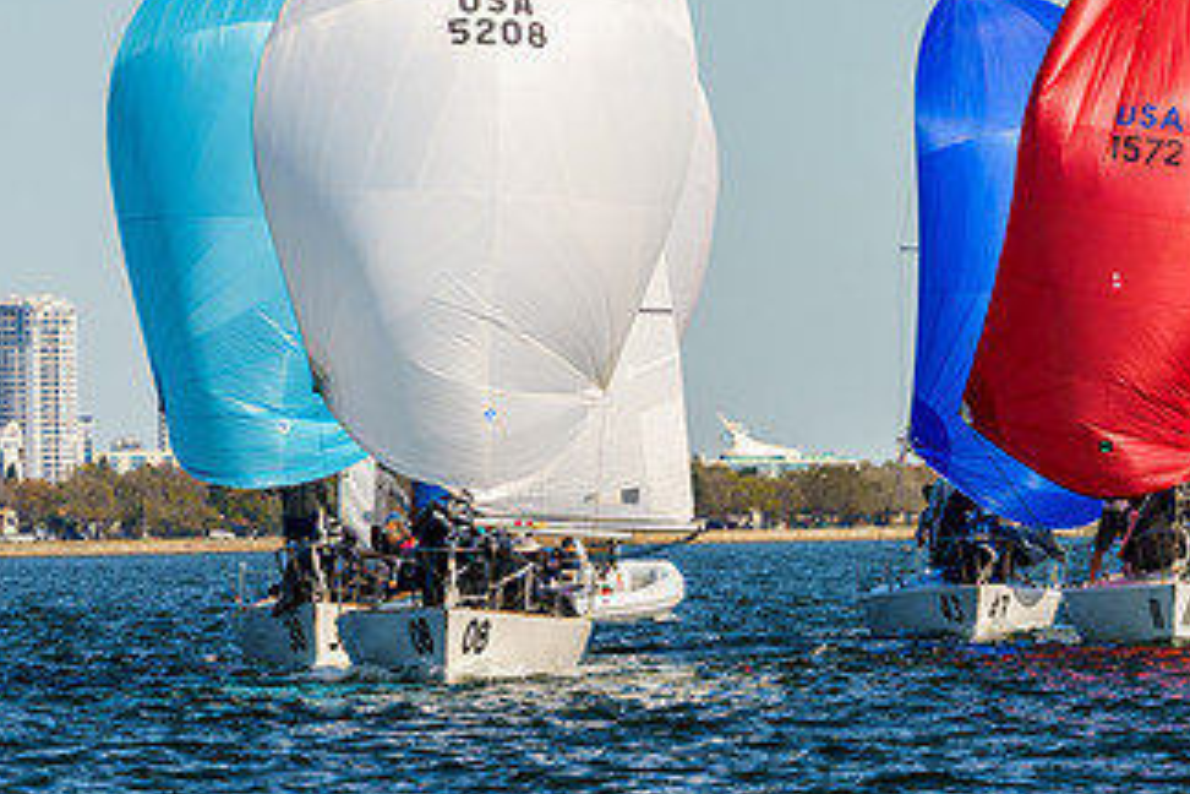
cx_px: 812
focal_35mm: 480
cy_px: 362
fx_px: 15865
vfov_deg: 2.9
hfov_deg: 4.3
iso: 320
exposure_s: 1/1250
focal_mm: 268
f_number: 8
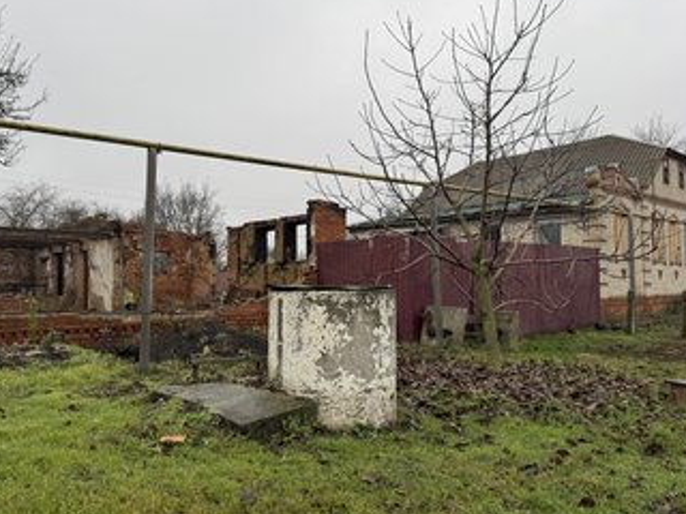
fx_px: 595
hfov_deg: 59.8
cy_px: 255
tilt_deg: +3.1
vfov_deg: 46.8
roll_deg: +0.5
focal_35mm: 30
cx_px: 302
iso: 80
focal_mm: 6.76
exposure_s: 1/558
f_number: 1.78
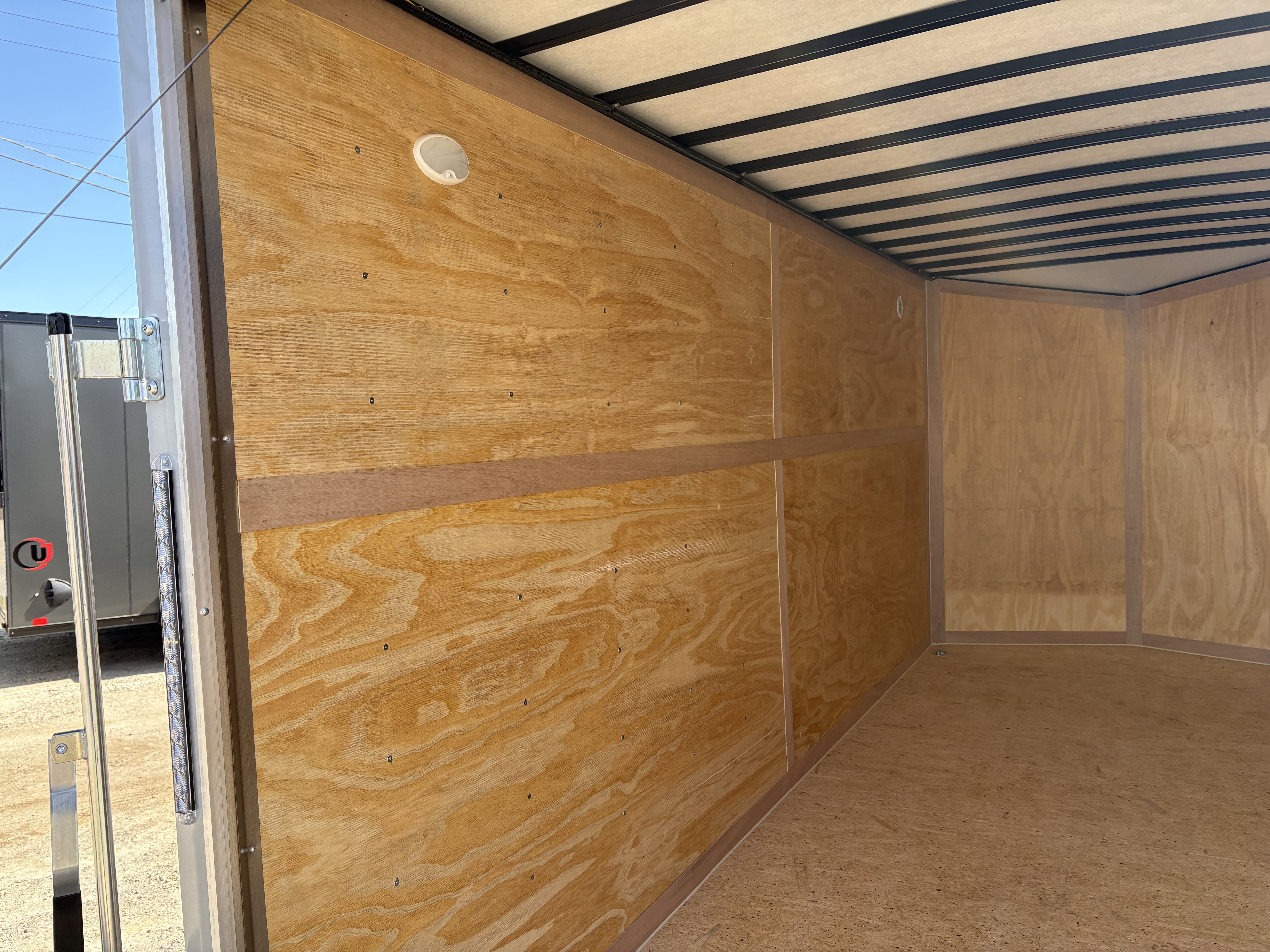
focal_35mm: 26
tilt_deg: -2.1
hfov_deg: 67.3
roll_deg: +0.6
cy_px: 476
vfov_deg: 53.1
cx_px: 635
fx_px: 954
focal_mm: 5.96
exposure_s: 1/873
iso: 64
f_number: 1.6
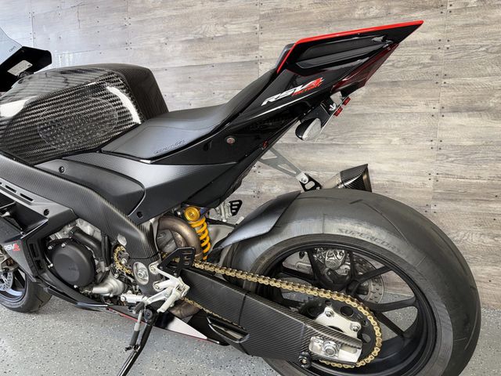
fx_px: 347
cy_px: 188
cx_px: 250
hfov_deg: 71.6
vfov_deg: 56.8
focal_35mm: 24
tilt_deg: -7.1
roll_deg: -1.3
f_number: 1.78
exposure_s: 1/26
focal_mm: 6.76
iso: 80
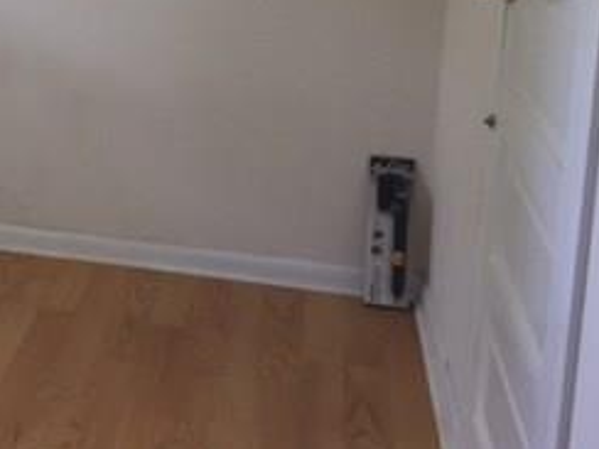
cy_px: 10
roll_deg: -1.4
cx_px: -160
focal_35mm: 76
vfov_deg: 18.9
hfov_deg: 23.1
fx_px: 1315
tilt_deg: -9.8
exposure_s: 1/30
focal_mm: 4.15
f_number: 2.2
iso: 50
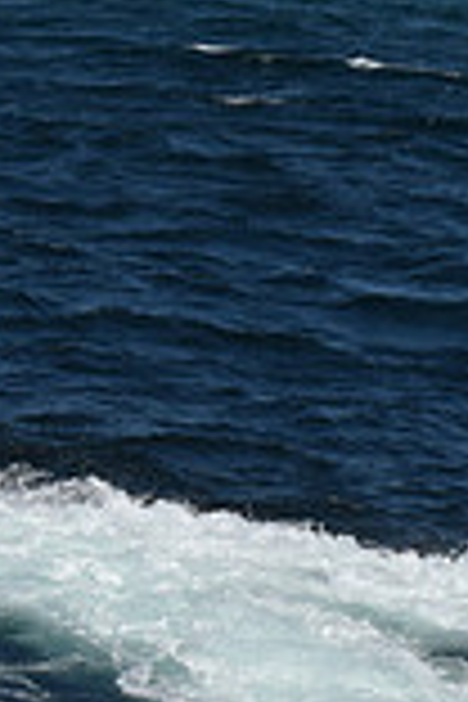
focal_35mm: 390
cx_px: -302
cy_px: 250
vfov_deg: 5.3
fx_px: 7604
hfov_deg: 3.5
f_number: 16
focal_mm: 70
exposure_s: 1/1000
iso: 400
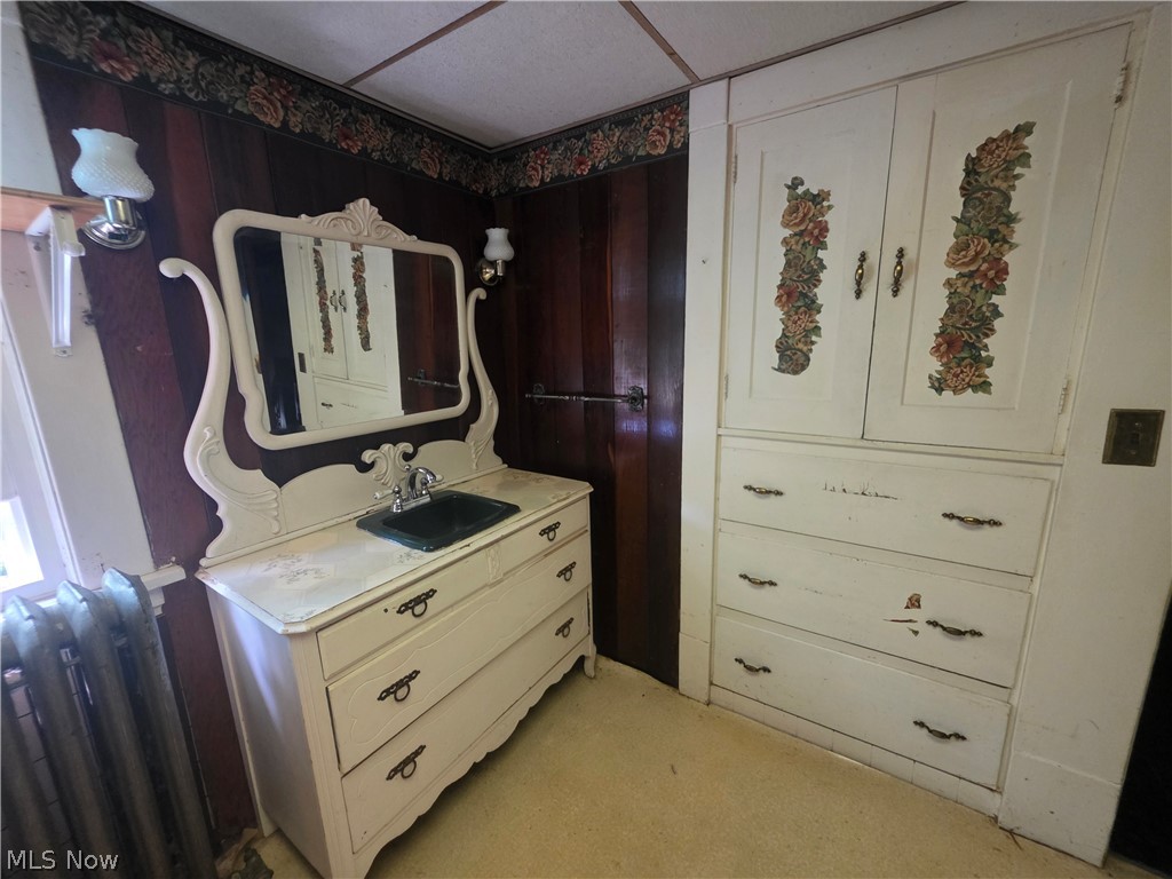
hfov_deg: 106.2
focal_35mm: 13
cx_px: 586
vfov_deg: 89.9
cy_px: 440
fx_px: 440
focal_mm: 2.2
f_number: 1.9
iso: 640
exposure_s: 1/60
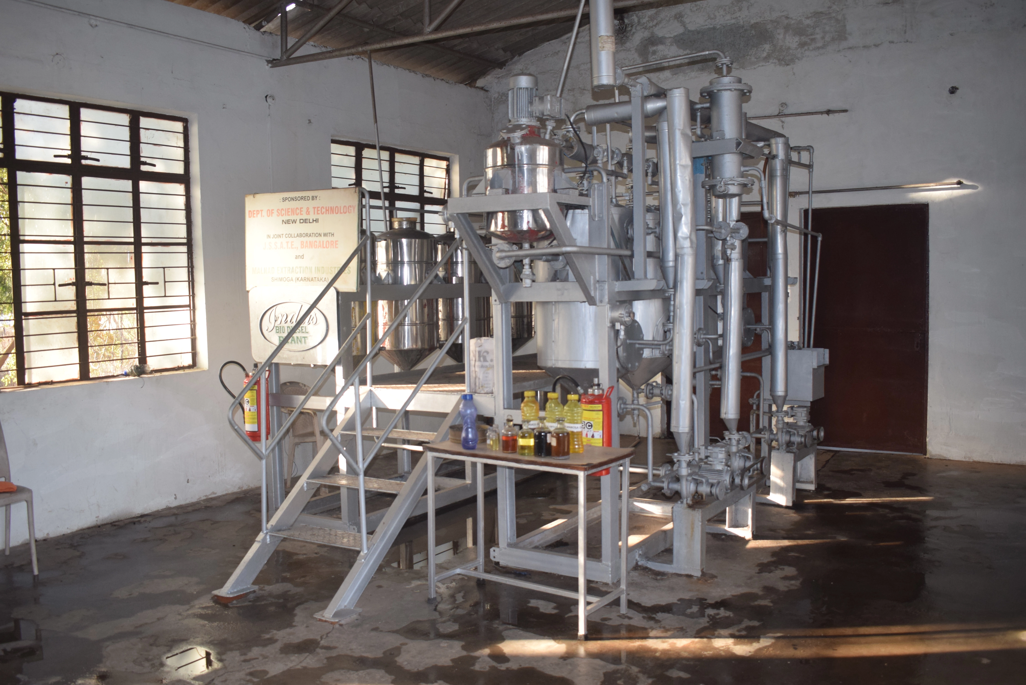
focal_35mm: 33
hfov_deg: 57.2
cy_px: 342
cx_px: 513
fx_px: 941
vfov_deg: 40.0
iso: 640
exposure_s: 1/125
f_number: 5.6
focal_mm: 22
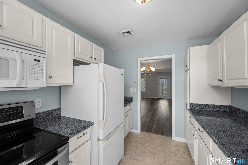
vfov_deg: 81.2
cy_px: 82
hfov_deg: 104.3
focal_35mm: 14
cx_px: 124
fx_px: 96
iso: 400
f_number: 6.3
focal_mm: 14
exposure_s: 1/80
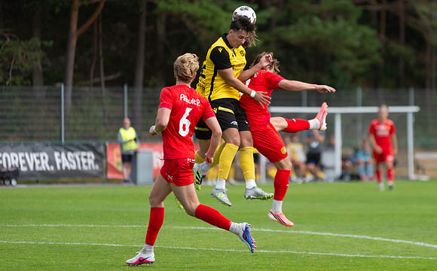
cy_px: 92
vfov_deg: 5.0
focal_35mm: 260
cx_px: 269
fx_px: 3085
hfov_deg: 8.1
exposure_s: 1/2000
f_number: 3.2
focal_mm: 200
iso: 360
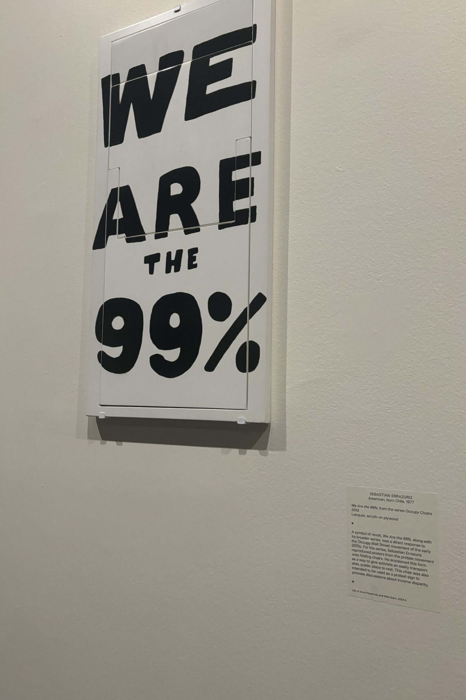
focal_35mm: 28
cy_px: 349
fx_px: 544
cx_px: 226
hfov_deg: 46.4
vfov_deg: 65.5
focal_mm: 5.96
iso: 250
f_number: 1.6
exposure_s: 1/60
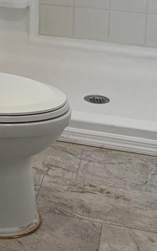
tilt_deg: -11.8
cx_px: -167
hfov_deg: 12.0
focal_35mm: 96
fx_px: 657
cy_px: -40
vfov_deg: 20.4
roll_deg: +4.0
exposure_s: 1/120
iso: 250
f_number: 1.78
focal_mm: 6.76
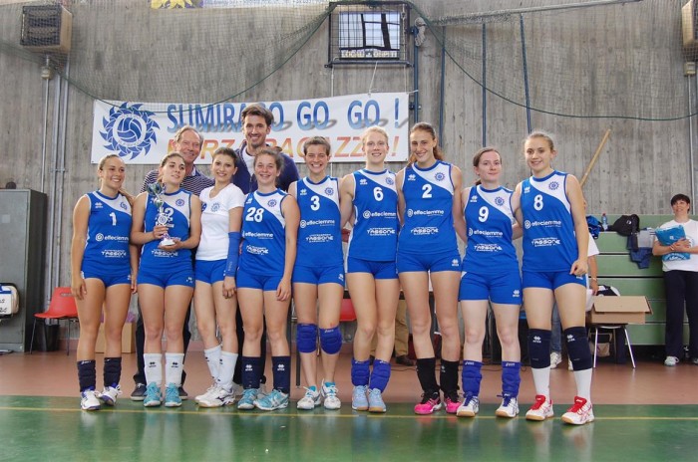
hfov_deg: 49.6
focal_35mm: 39
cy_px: 231
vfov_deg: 34.1
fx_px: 755
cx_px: 349
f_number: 7.1
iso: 800
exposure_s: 1/25
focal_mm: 26
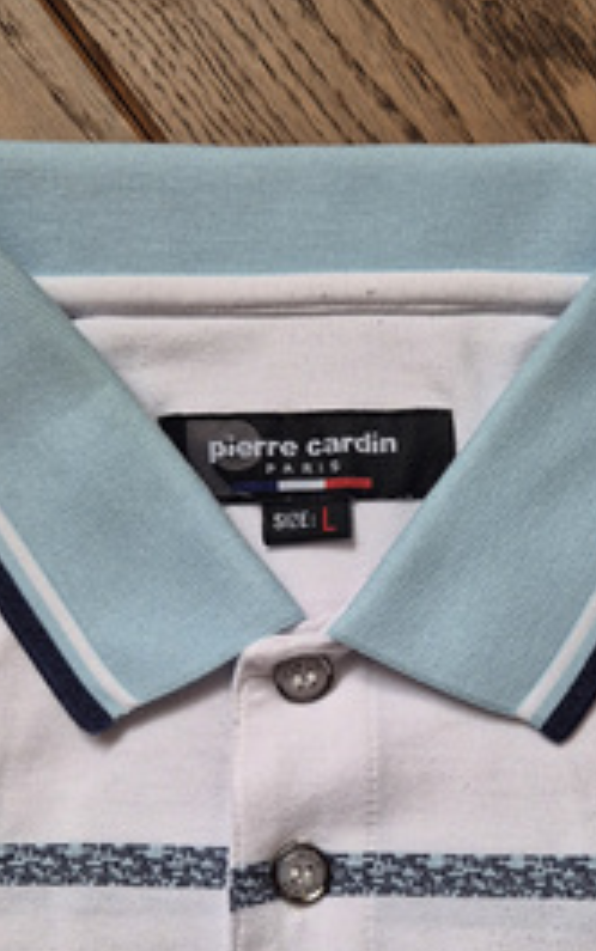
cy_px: 657
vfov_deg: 42.7
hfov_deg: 27.9
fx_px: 1194
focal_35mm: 46
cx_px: 372
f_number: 1.8
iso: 320
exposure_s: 1/100
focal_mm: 5.4
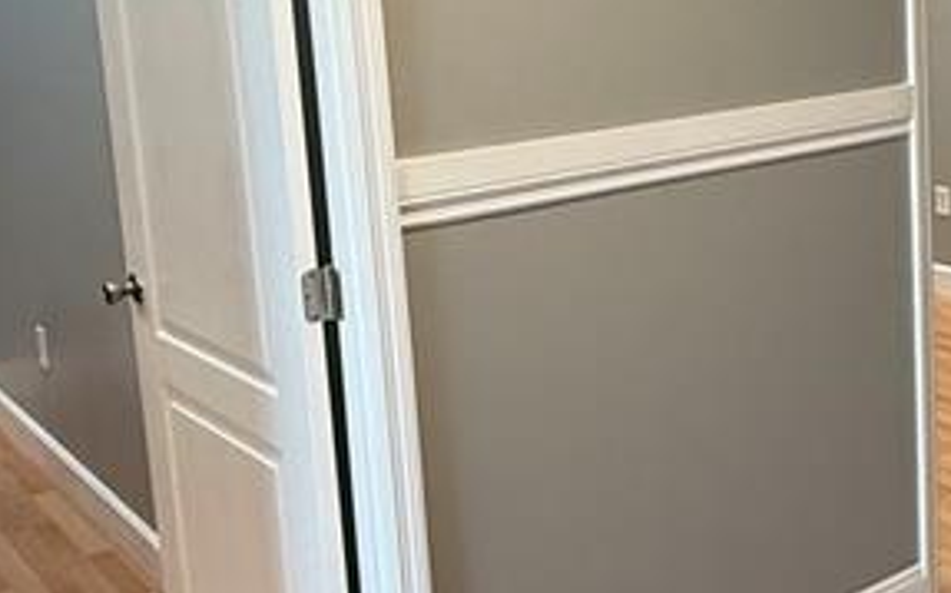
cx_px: 862
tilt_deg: -8.0
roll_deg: +1.8
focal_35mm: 53
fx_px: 1373
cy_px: 146
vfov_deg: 24.1
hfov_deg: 35.8
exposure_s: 1/120
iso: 200
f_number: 2.2
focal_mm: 2.22
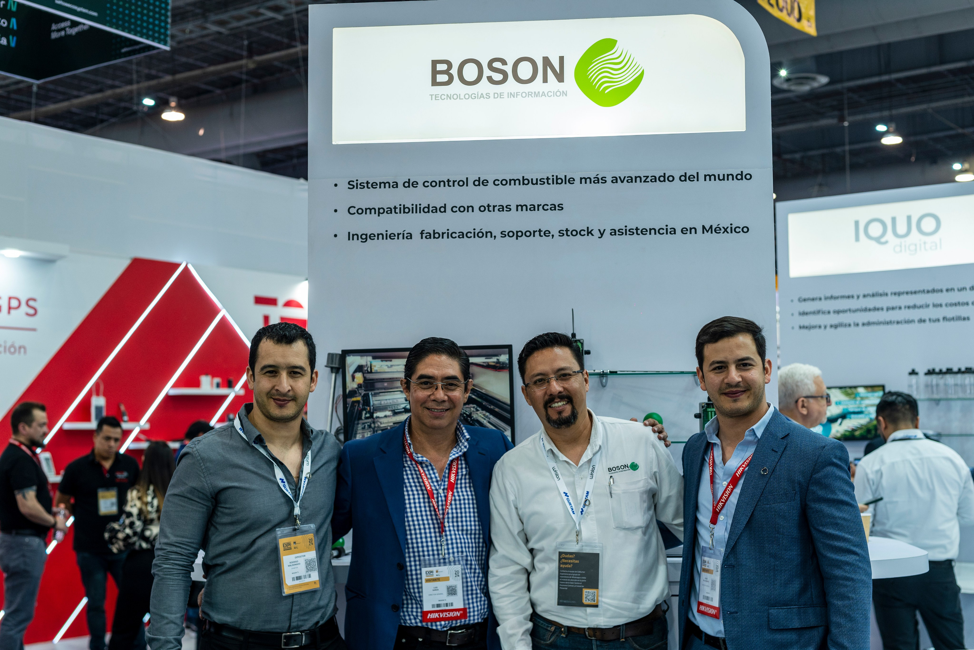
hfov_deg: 39.6
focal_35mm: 50
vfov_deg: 27.0
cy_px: 325
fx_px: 1353
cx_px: 487
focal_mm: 50
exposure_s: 1/125
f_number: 3.5
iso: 400
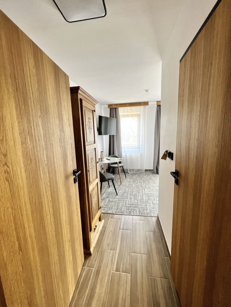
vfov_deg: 106.2
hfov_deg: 90.0
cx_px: 116
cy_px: 154
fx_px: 116
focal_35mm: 13
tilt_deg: -8.4
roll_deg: +2.5
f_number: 1.8
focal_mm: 1.57
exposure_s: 1/99
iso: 100
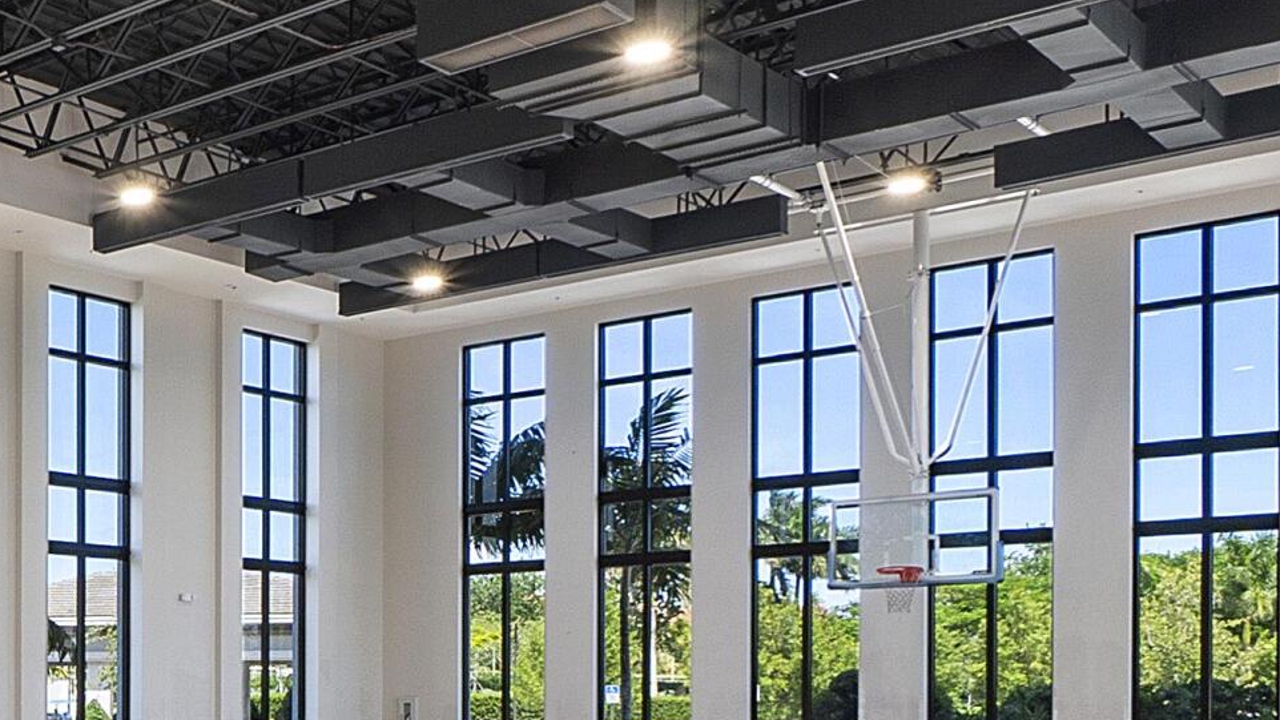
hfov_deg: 36.4
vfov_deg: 23.5
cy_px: 698
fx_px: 1663
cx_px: -86
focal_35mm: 49
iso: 160
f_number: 11
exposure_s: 1/20
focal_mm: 10
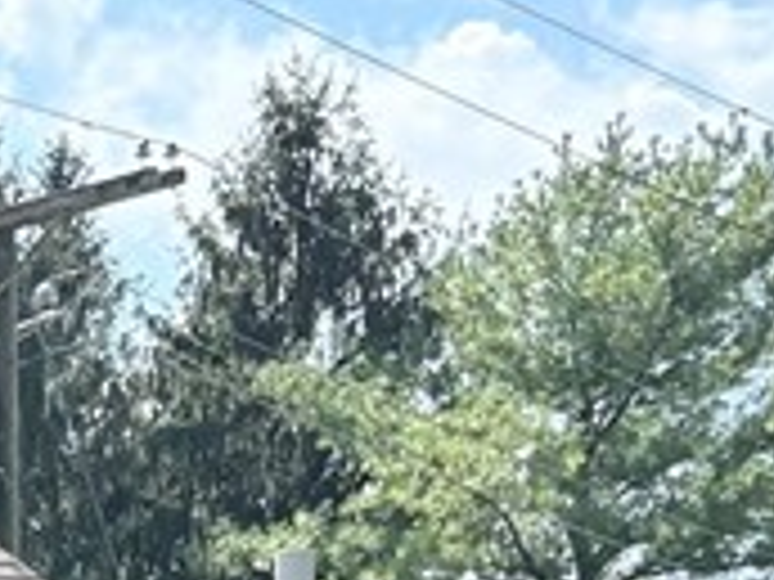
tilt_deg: -5.4
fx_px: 3466
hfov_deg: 11.5
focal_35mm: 155
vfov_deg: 8.7
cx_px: -760
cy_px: 1362
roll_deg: +0.2
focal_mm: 5.96
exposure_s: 1/1799
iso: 64
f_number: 1.6
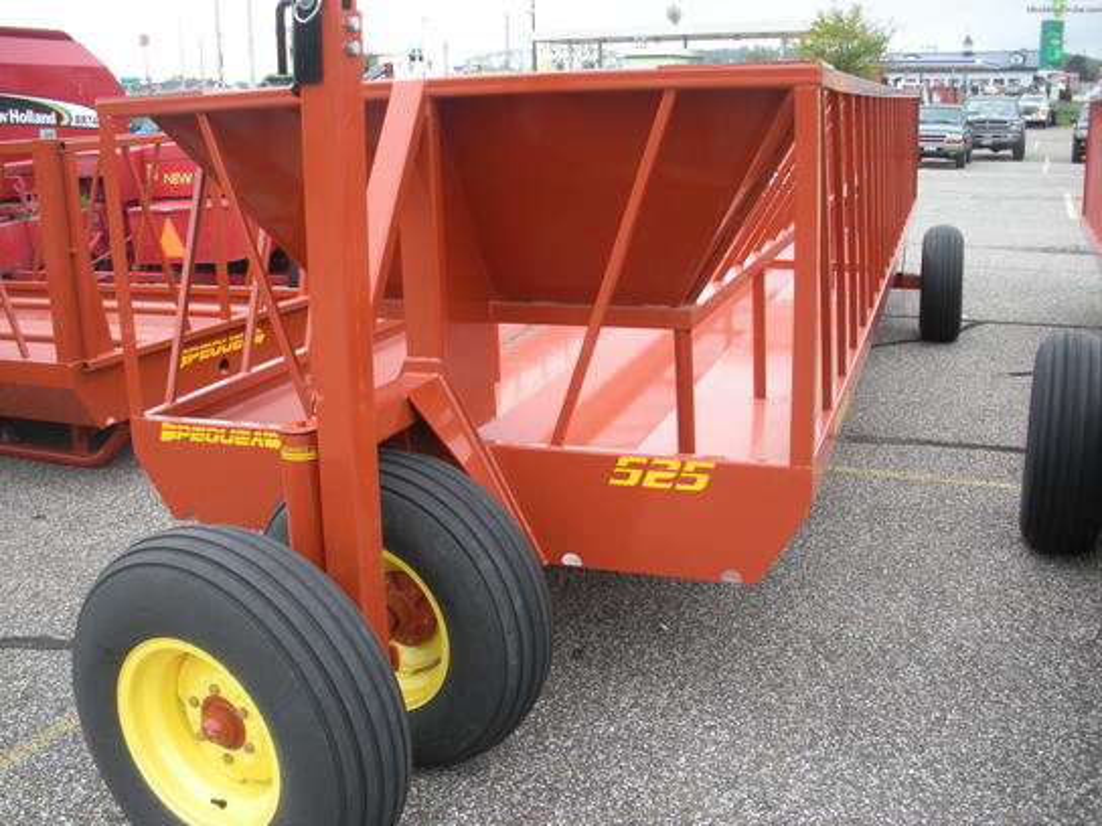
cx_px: 551
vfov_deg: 39.7
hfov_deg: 51.4
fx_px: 1146
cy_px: 413
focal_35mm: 36
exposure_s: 1/59.8
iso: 87
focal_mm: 6.3
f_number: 3.5
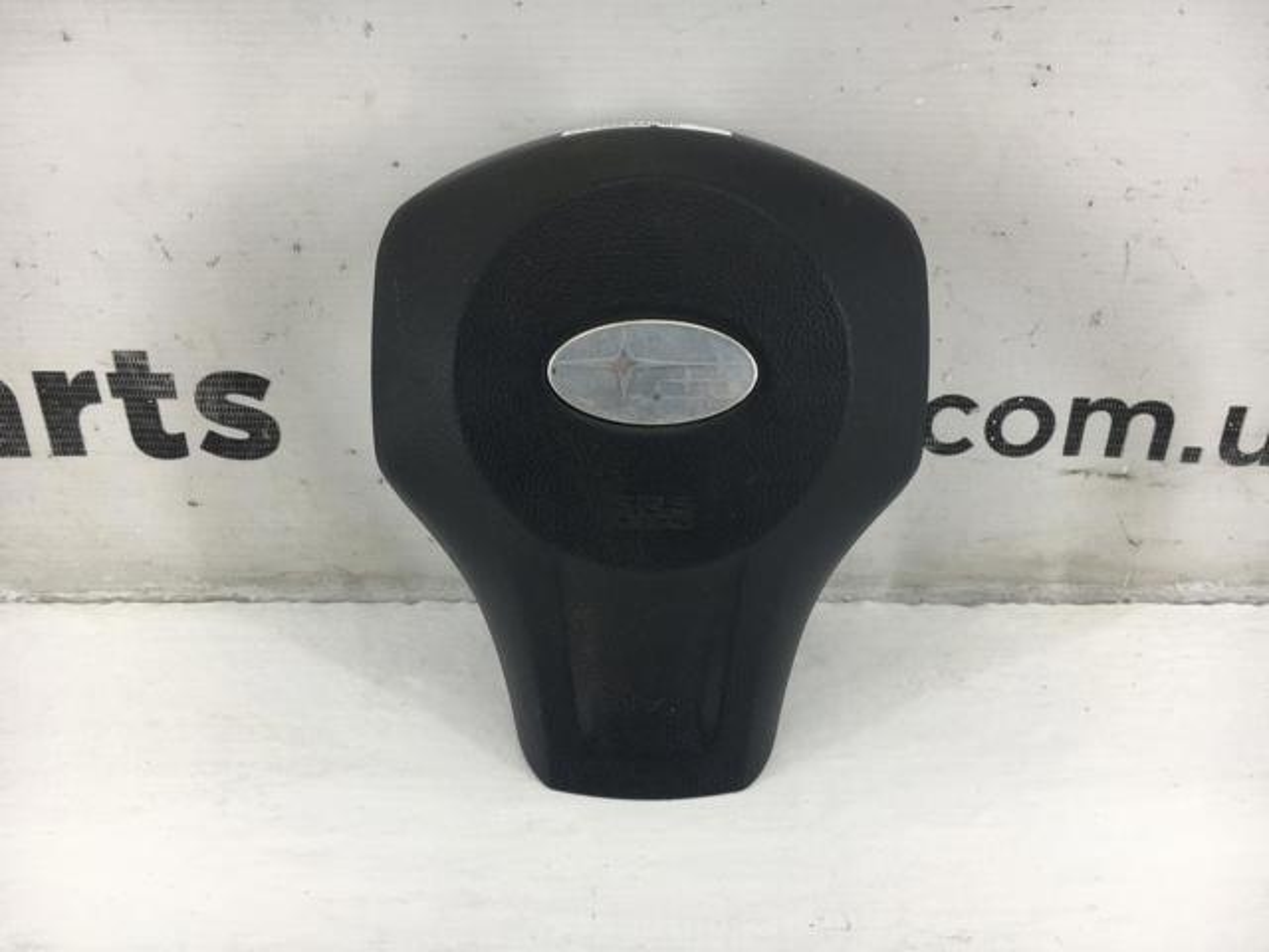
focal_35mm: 29
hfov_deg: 61.7
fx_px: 1063
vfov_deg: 48.2
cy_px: 476
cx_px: 634
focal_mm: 4.15
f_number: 2.2
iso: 32
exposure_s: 1/50
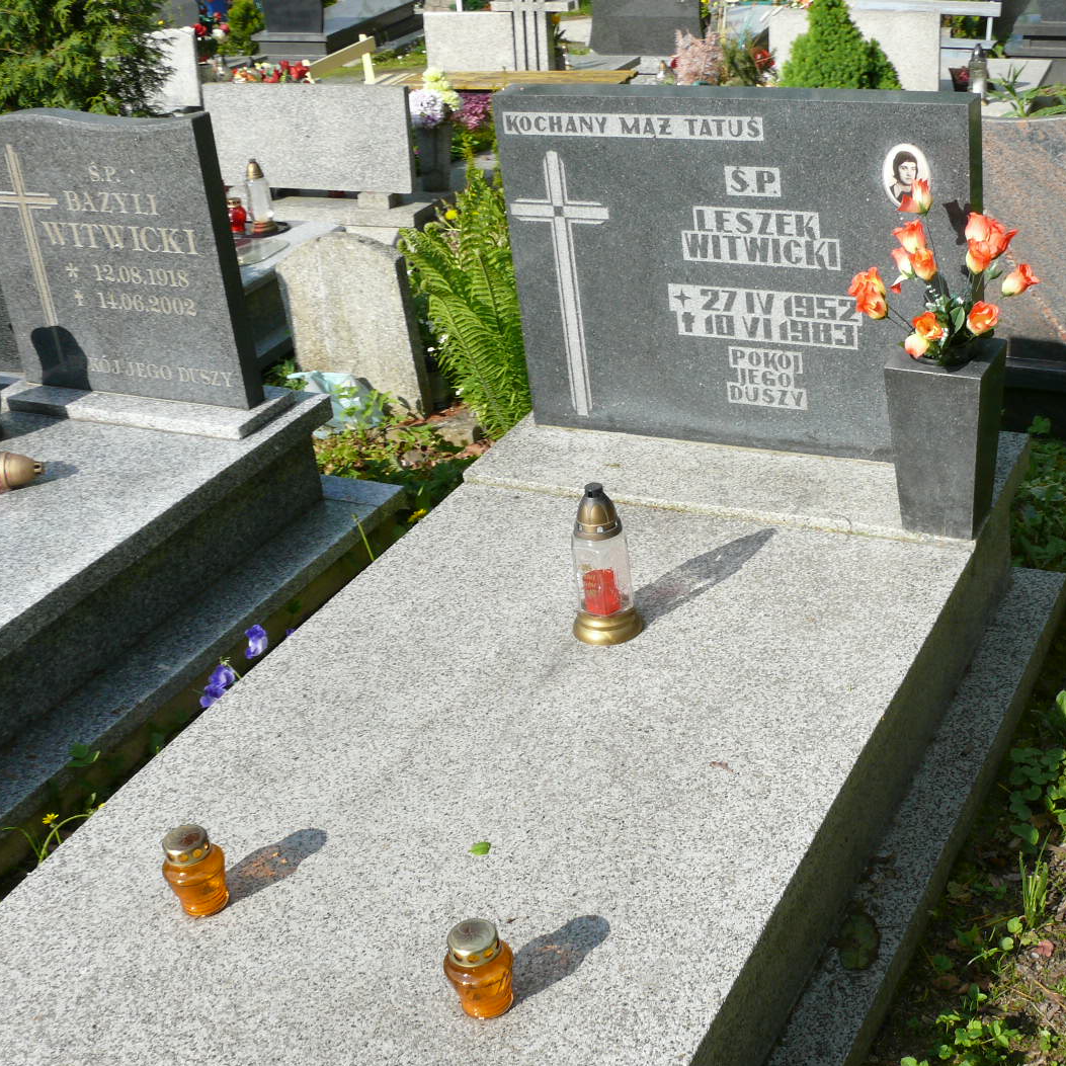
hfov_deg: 35.8
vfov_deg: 36.1
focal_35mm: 47
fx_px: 1638
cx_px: 674
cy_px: 551
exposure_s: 1/320
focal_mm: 7.4
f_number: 5.6
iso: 100
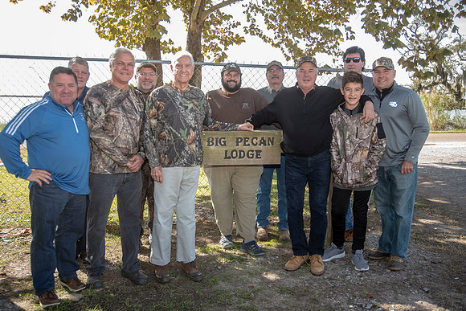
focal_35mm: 34
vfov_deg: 38.9
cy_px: 156
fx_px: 440
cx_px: 233
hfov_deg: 55.8
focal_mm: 34
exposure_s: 1/250
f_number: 6.3
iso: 400
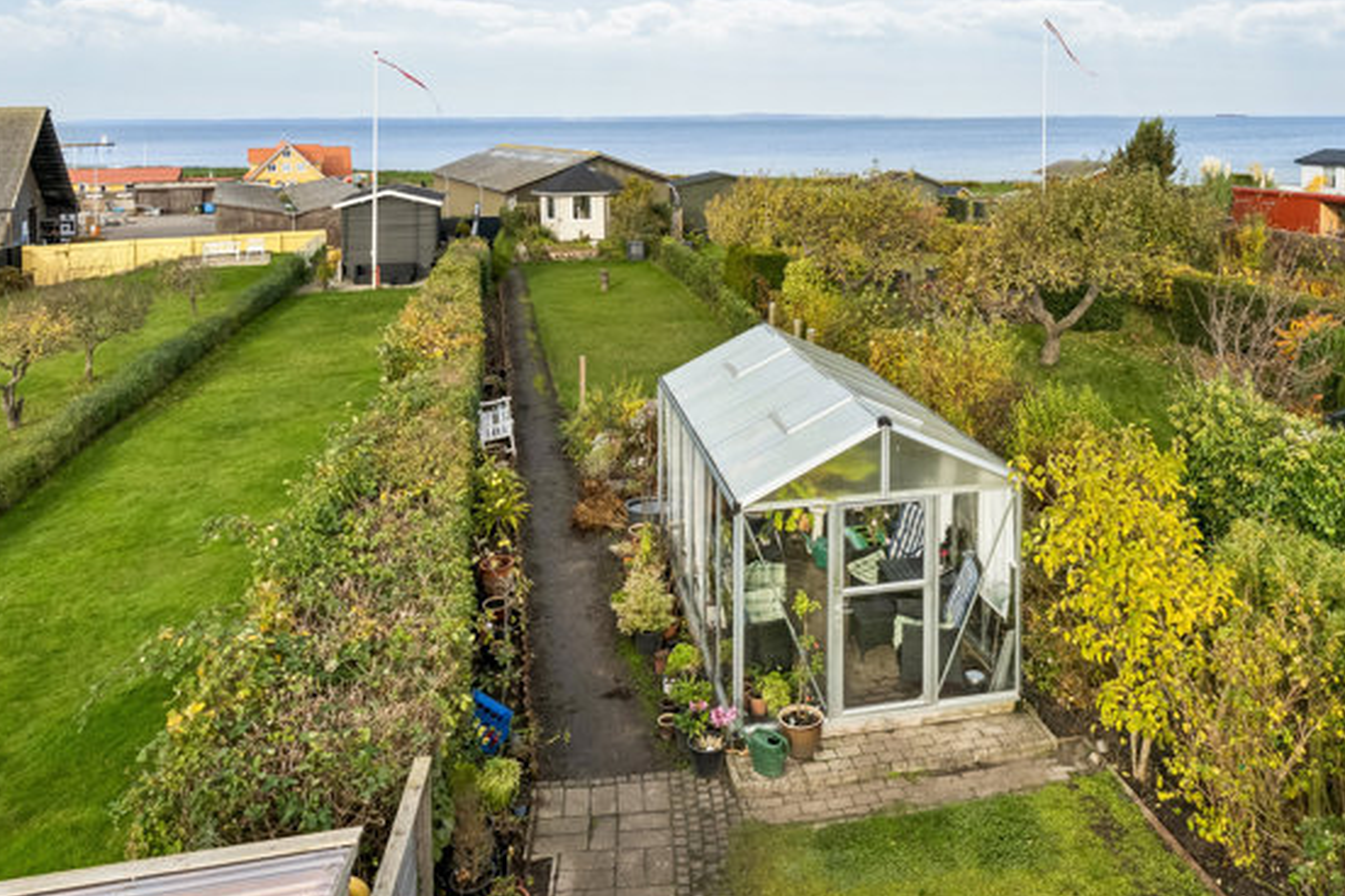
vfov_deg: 44.3
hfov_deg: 62.7
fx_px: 1097
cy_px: 369
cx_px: 768
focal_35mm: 29
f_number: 8
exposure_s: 1/400
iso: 200
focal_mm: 13.5
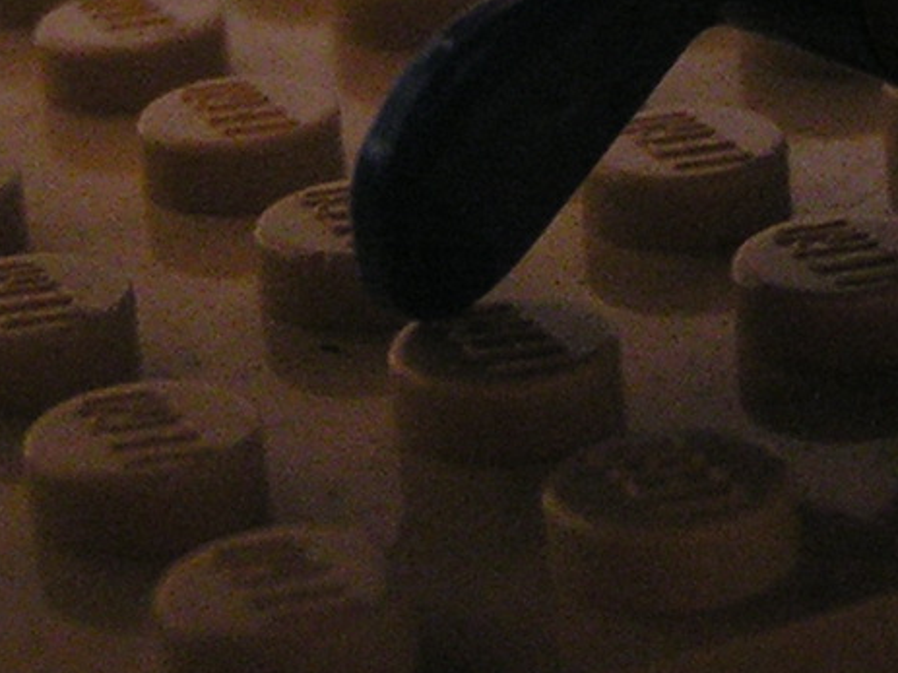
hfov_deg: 11.6
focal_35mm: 168
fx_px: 4357
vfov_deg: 8.6
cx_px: 914
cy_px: -423
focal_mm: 5.8
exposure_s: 1/40
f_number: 2.8
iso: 160
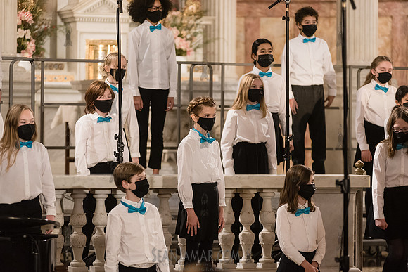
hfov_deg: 12.7
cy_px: 136
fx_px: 1833
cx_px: 204
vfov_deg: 8.5
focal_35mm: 162
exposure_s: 1/200
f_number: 4
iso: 4000
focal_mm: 155
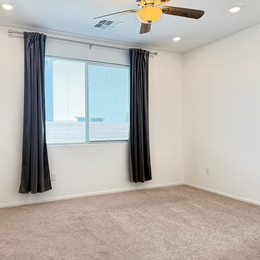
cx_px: 112
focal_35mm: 29
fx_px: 246
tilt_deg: +0.9
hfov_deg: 55.4
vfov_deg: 55.6
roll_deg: +0.0
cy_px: 127
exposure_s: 1/174
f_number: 1.78
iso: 200
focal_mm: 6.76
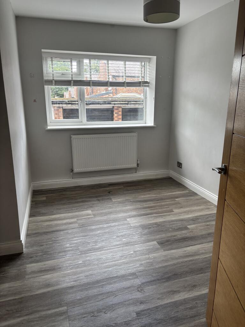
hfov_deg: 53.1
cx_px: 122
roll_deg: +0.4
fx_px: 245
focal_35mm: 26
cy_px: 164
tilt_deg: -14.4
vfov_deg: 67.3
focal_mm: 5.96
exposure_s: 1/121
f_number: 1.6
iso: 50
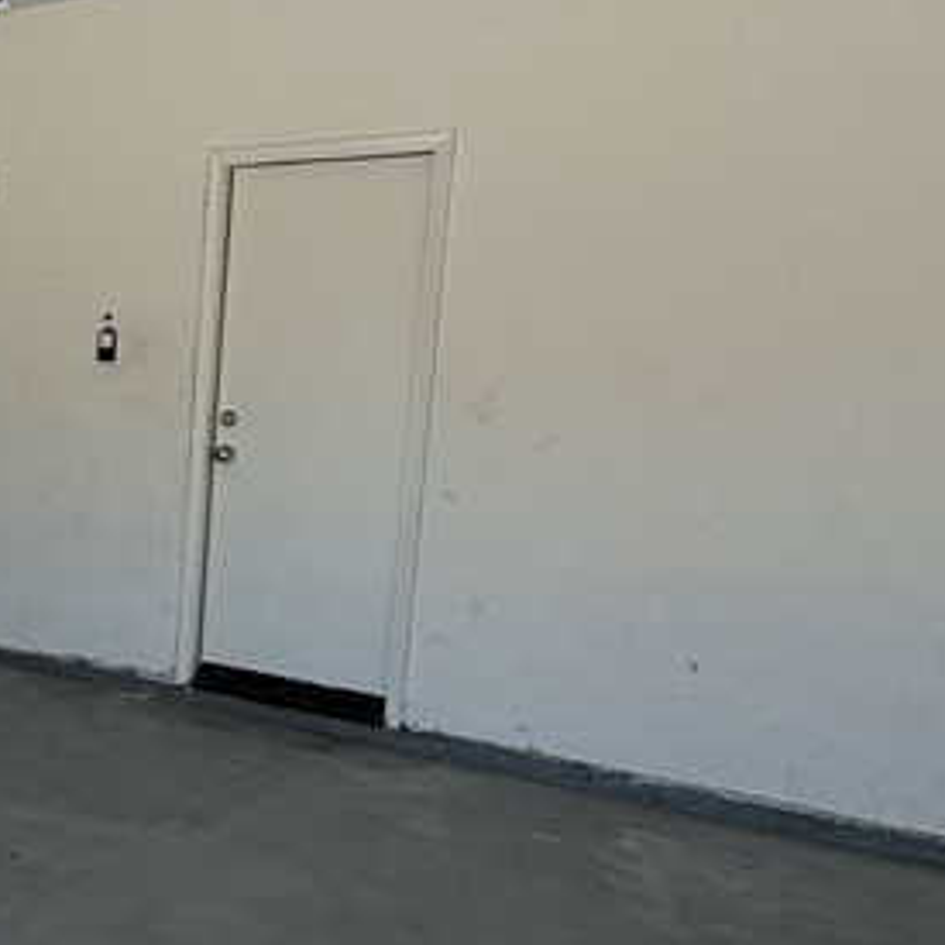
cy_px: 512
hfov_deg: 28.1
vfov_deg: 36.8
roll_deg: -0.9
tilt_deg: -6.3
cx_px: -375
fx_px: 1421
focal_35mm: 46
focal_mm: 2.22
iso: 40
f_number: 2.2
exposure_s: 1/596
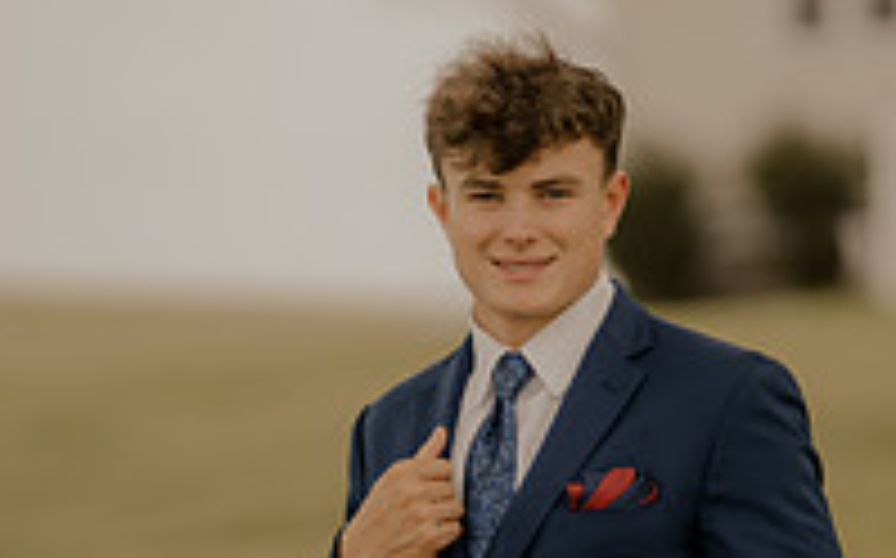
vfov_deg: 6.7
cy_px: 518
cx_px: 572
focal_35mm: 196
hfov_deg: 10.7
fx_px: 4782
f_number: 1.4
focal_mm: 85
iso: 64
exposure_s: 1/1600
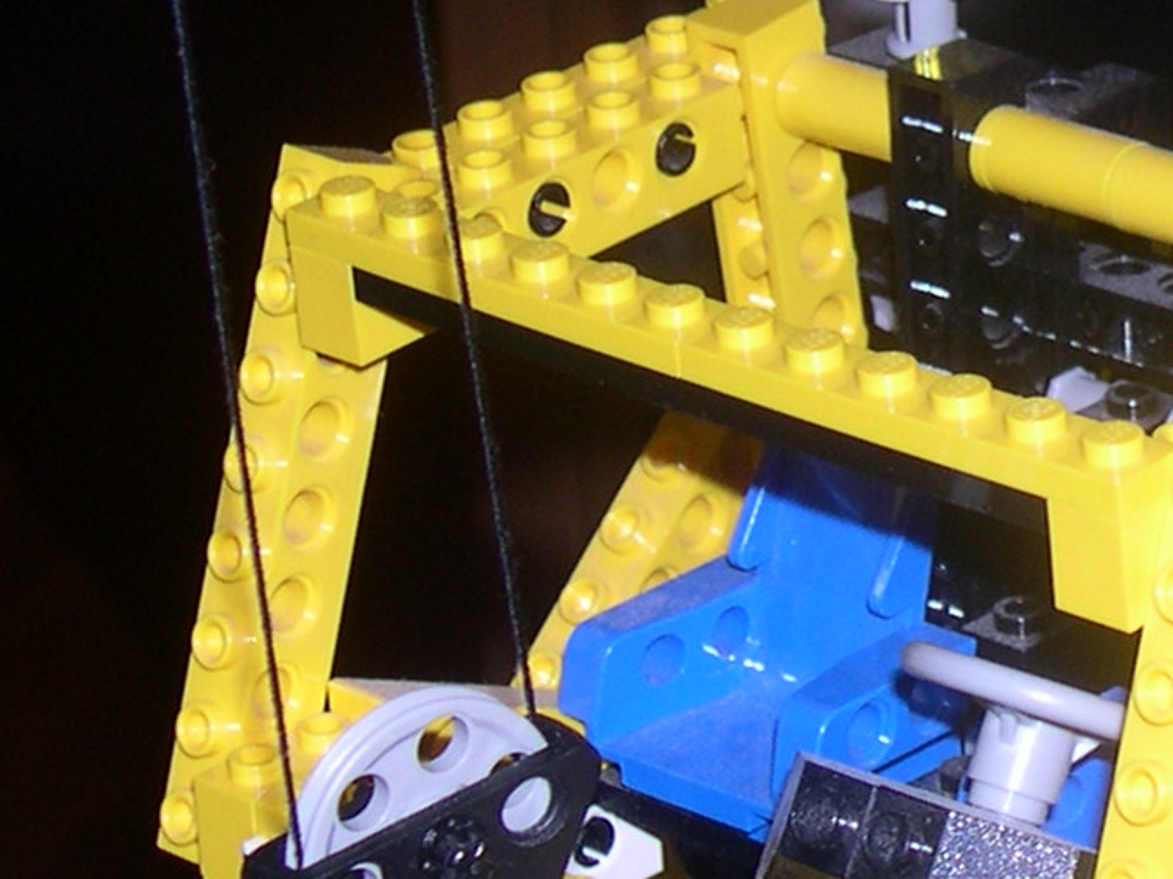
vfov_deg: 8.4
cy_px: 163
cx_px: 1369
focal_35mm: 176
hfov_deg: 11.0
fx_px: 5963
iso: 100
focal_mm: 11.1
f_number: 3.2
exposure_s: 1/60
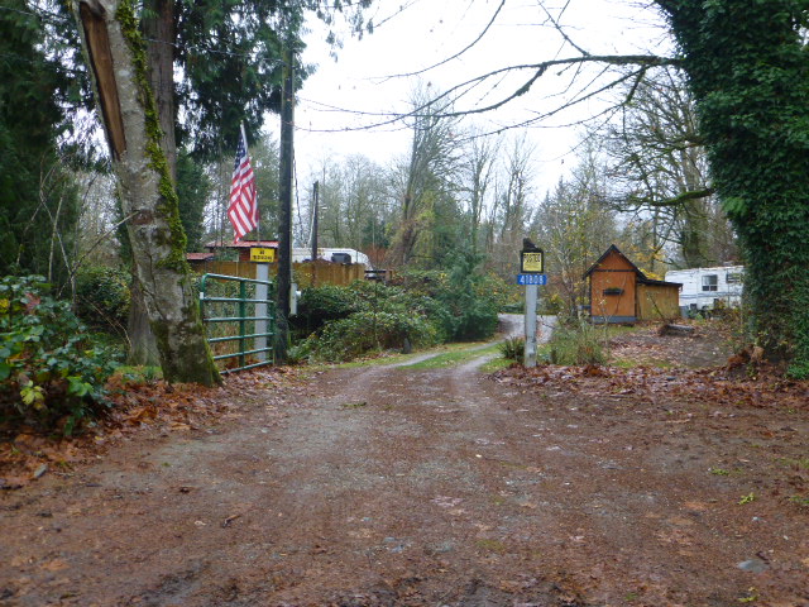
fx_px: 911
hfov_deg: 47.9
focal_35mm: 39
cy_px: 304
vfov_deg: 36.8
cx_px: 404
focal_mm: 6.9
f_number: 3.9
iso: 200
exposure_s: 1/60
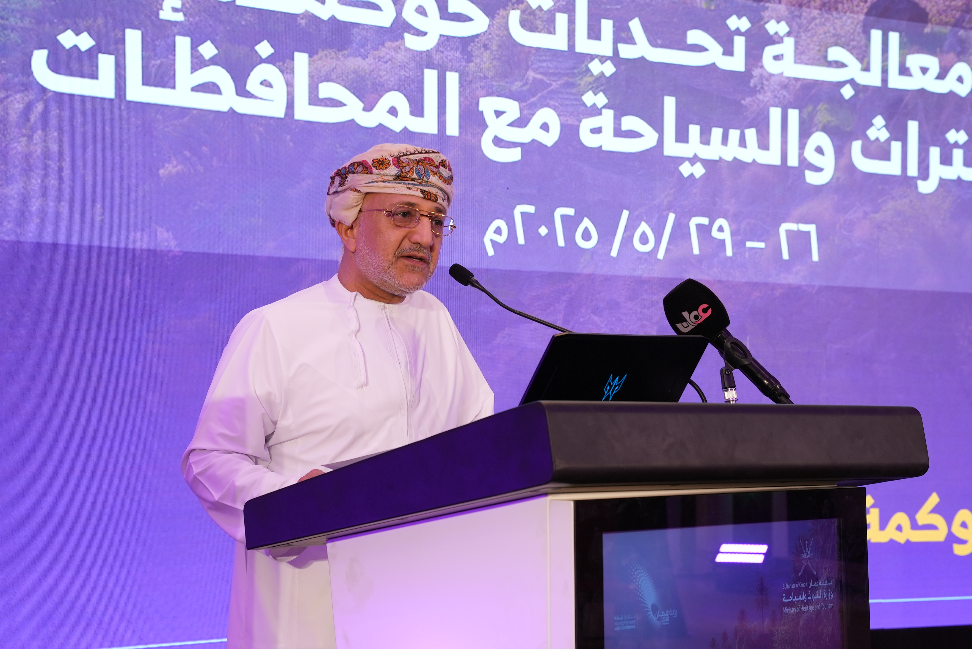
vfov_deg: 19.5
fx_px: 1891
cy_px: 324
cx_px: 486
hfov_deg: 28.8
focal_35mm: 70
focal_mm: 70
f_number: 8
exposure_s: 1/50
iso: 640
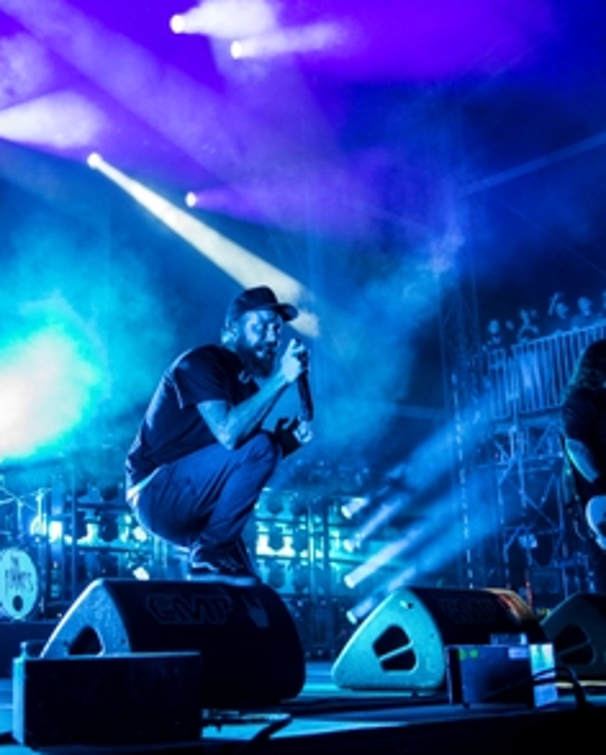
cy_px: 381
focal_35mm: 50
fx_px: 1119
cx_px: 190
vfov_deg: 37.3
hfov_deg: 30.0
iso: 1250
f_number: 2.8
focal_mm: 35
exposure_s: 1/125
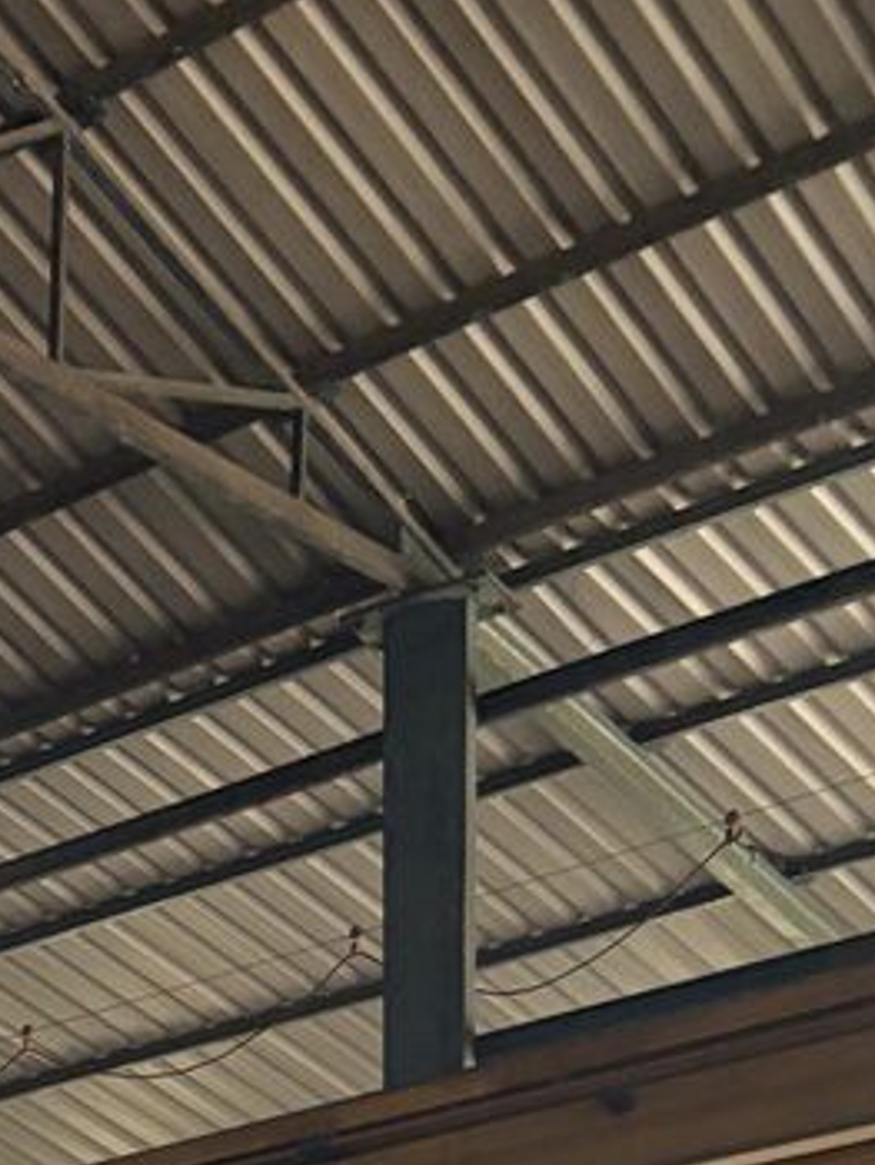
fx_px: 3333
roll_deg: -2.0
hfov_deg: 13.4
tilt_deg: +2.9
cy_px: 2079
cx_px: -695
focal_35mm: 99
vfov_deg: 16.6
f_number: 1.6
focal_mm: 5.96
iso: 250
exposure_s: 1/60
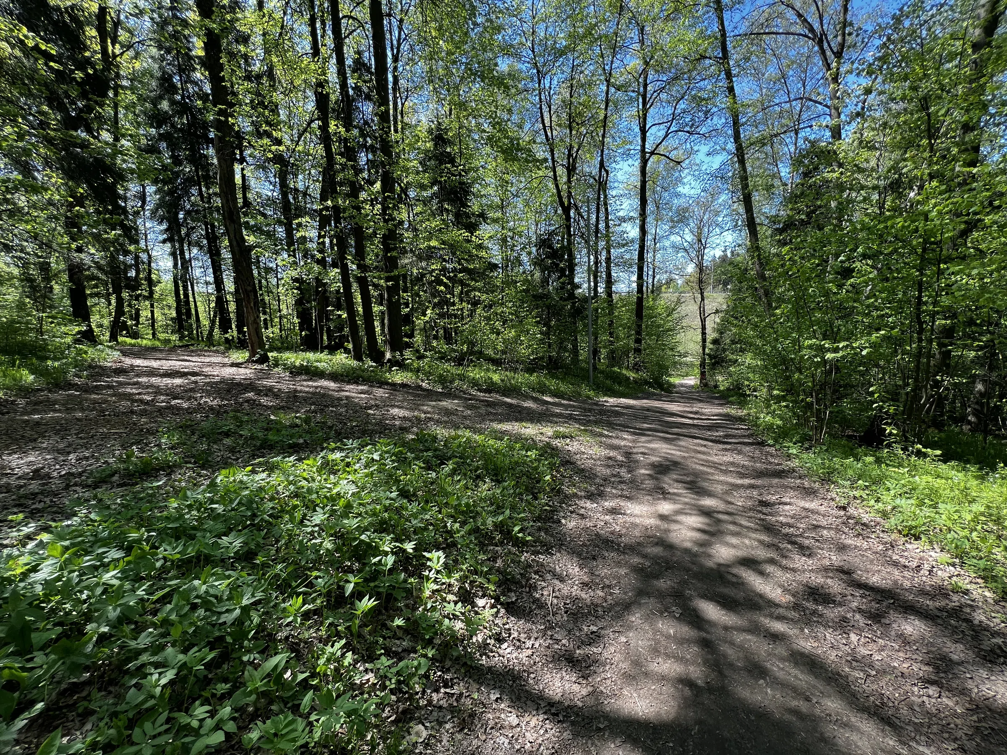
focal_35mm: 13
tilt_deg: -8.0
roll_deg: +2.7
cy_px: 378
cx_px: 504
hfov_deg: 106.2
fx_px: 378
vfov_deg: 89.9
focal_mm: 1.57
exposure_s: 1/163
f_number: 1.8
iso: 32
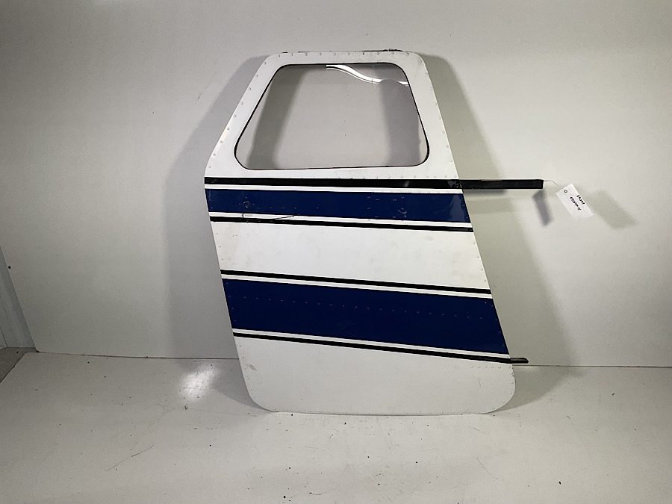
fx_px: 563
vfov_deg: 48.2
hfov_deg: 61.7
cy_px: 252
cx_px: 336
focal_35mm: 29
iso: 32
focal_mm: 3
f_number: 1.8
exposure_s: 1/120
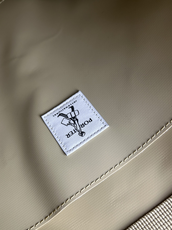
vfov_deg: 61.5
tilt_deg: -72.1
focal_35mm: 29
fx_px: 192
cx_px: 81
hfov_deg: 48.2
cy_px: 127
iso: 80
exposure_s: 1/100
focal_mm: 5.7
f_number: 1.5
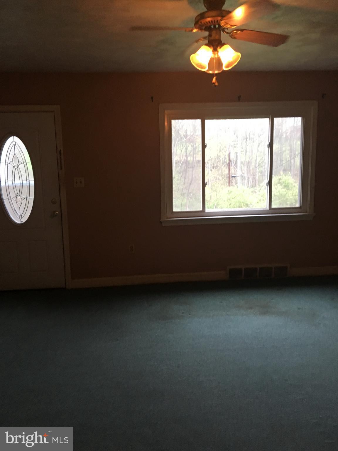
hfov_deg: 48.2
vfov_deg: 61.7
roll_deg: +2.6
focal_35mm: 29
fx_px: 378
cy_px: 226
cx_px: 169
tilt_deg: -9.0
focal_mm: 4.15
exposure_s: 1/30
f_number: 2.2
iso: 160
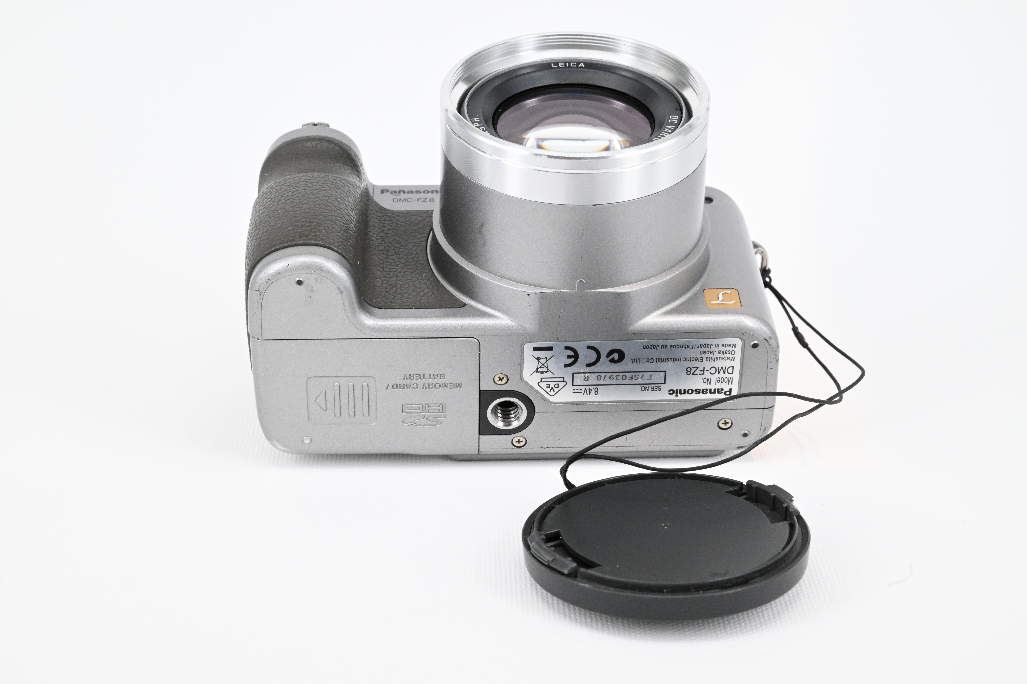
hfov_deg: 31.9
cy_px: 342
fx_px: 1797
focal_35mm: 63
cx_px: 514
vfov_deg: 21.6
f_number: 16
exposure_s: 1/200
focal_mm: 63
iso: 4000
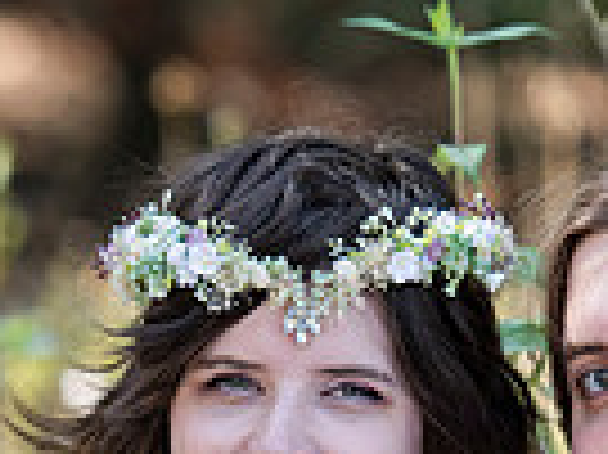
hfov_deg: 3.4
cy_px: 528
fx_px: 10301
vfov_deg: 2.5
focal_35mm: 587
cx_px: 403
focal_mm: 140
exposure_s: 1/640
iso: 400
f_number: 3.5
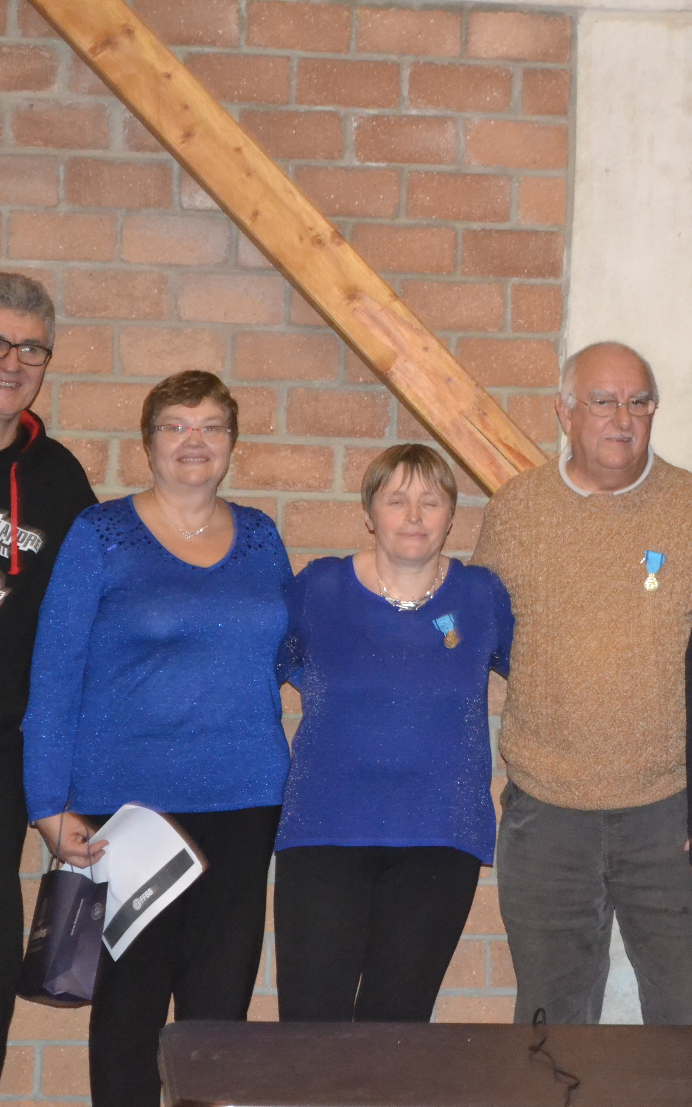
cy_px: 554
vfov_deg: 16.5
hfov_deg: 10.3
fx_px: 3825
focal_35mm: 127
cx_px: 632
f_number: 5.6
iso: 3200
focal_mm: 55
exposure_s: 1/60
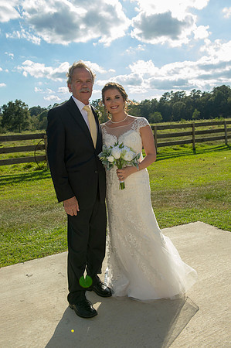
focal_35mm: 34
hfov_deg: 38.8
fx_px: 328
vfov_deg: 55.8
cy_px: 174
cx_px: 116
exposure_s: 1/500
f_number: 6.3
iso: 200
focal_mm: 34
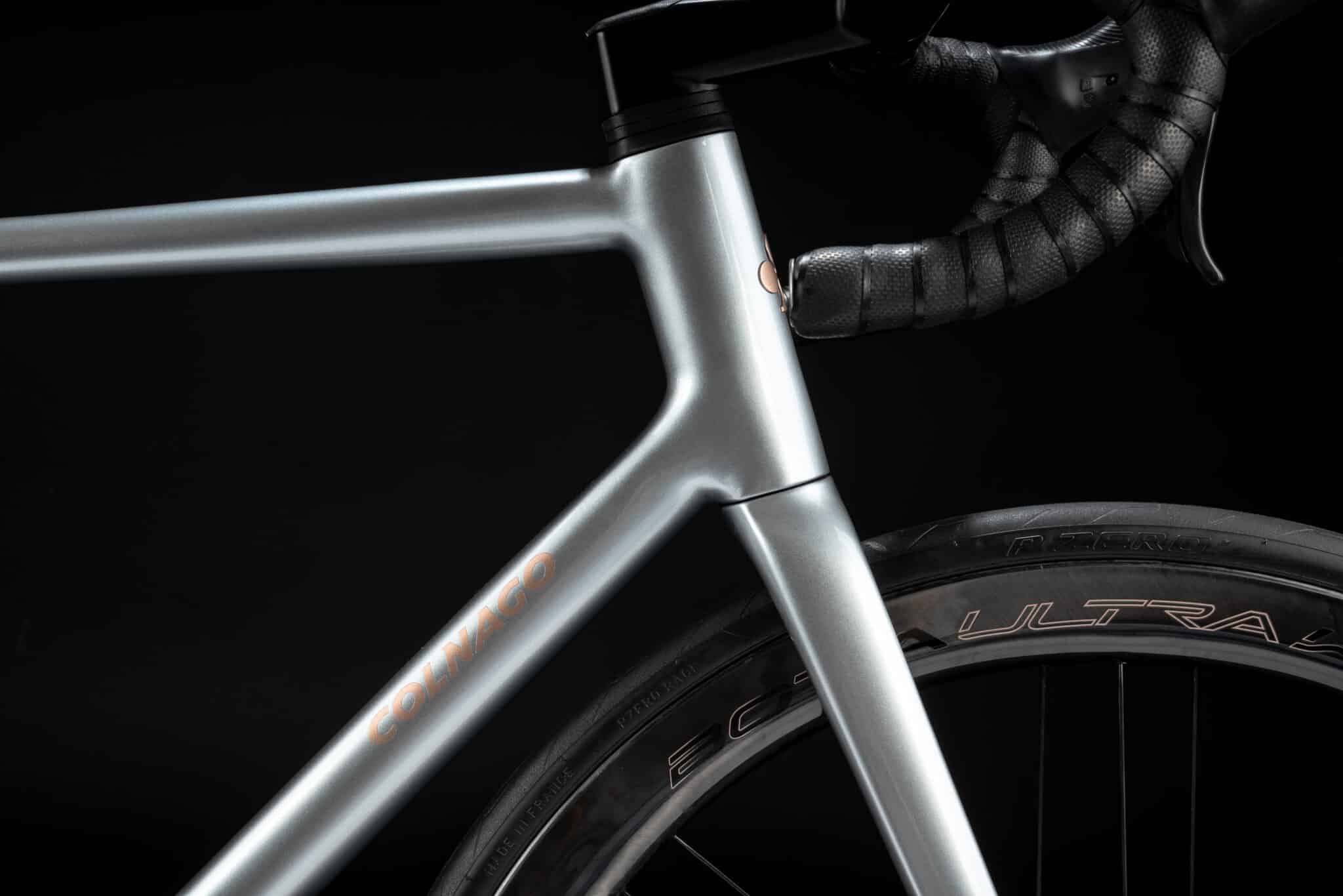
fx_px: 2612
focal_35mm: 70
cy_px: 448
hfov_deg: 28.8
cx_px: 672
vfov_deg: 19.5
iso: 100
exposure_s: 1/160
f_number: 18
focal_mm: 70
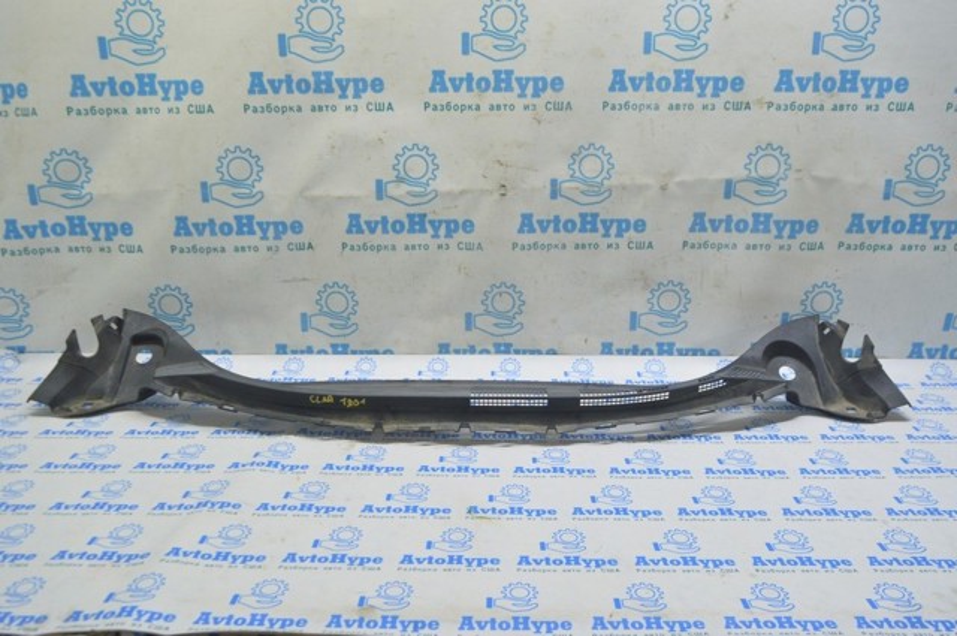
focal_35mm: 30
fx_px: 796
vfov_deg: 43.5
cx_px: 478
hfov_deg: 62.0
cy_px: 318
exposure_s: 1/25
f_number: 5.6
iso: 400
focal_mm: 20
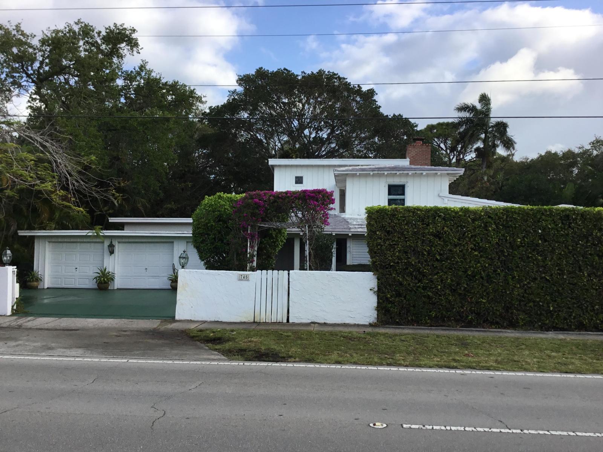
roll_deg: -0.5
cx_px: 302
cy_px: 226
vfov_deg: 45.4
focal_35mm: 31
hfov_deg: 58.4
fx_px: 540
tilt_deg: +1.7
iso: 25
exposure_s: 1/532
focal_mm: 3.3
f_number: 2.4
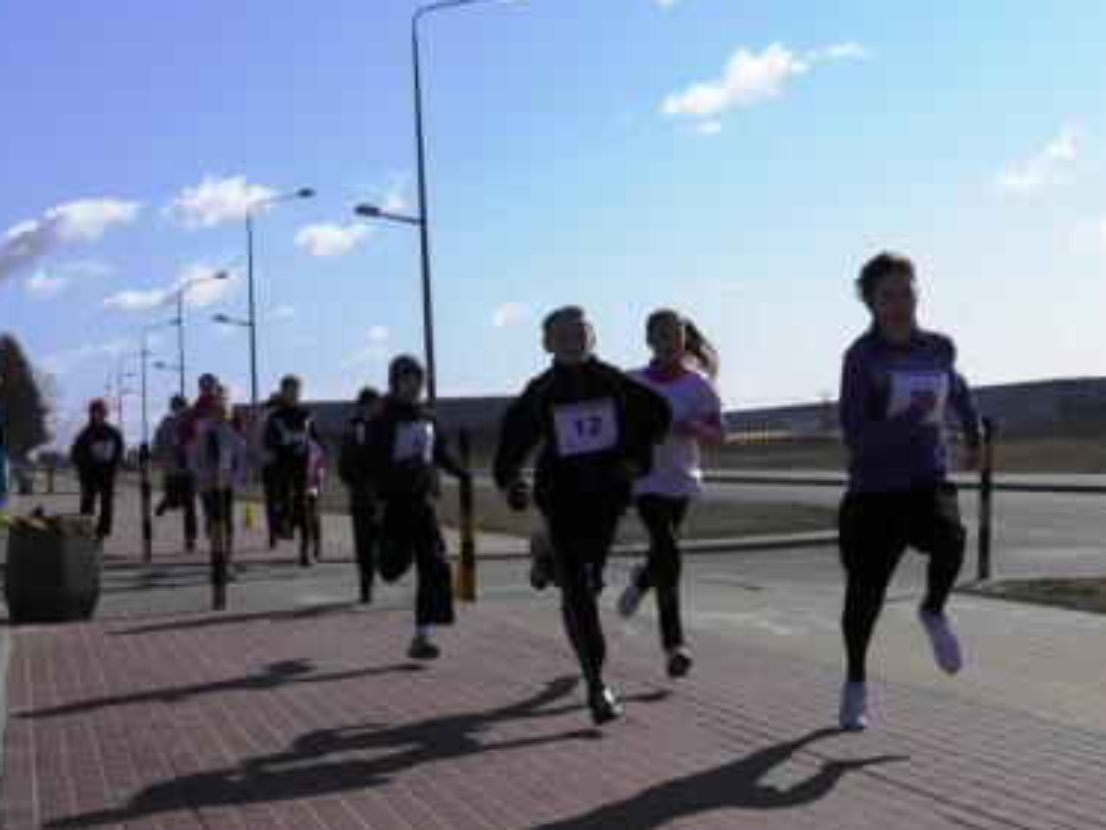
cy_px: 421
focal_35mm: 66
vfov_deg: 22.3
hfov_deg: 29.4
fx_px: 2109
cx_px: 483
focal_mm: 10
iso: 50
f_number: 4.6
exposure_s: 1/1000
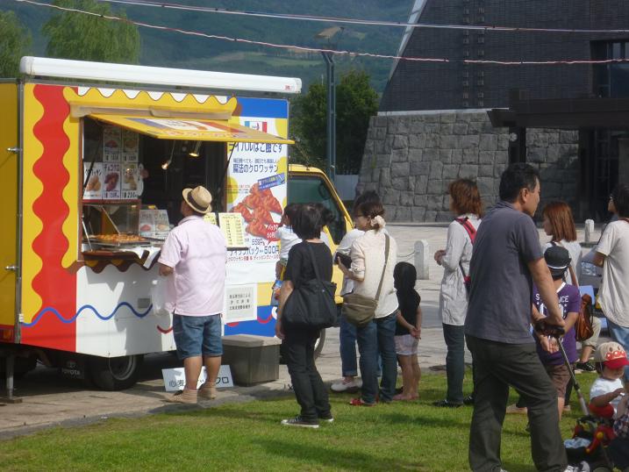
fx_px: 1908
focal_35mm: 105
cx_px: 314
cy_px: 236
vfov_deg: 14.1
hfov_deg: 18.7
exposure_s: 1/400
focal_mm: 18.8
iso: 80
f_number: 5.5
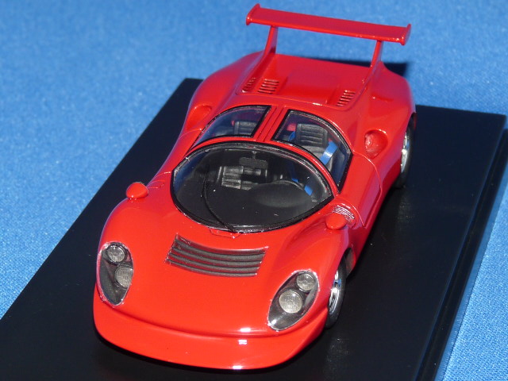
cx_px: 254
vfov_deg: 11.6
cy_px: 190
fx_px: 1878
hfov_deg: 15.4
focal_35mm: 128
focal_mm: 12.8
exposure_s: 1/80
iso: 100
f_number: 4
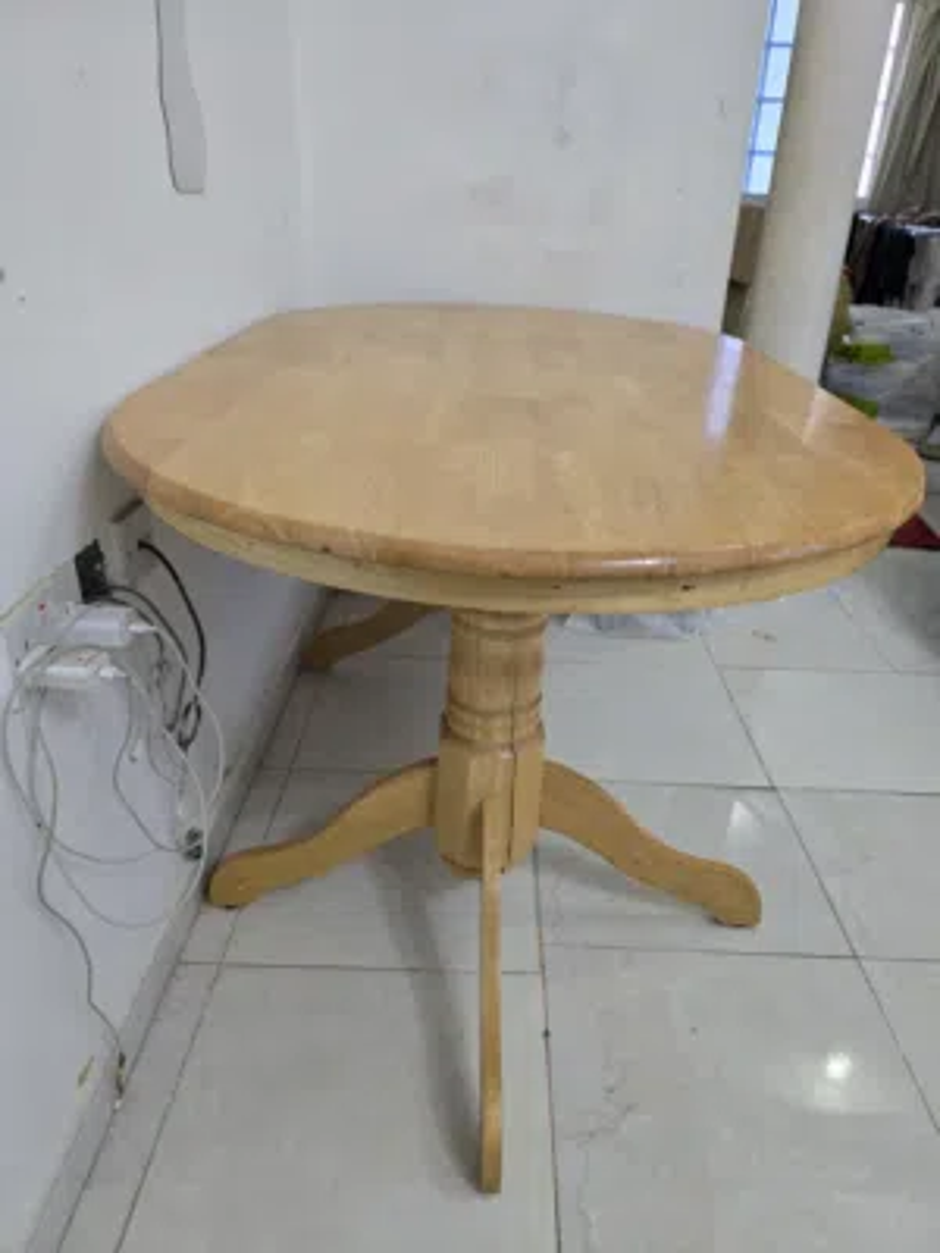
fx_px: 833
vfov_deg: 73.9
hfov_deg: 58.9
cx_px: 470
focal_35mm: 23
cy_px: 626
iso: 500
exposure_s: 1/100
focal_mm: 6.3
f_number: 1.7
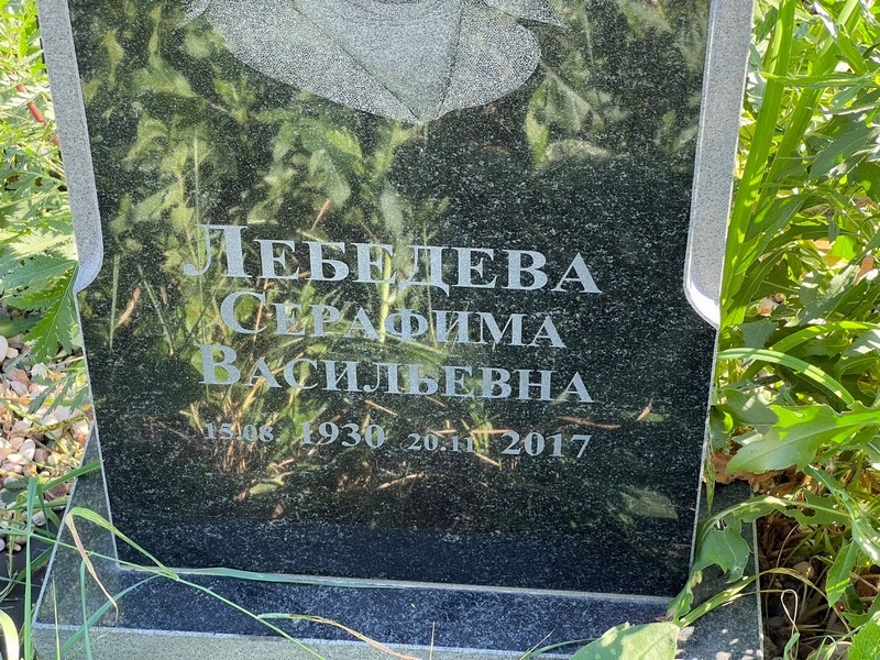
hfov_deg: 25.3
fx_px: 1957
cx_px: 440
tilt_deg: -39.2
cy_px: 330
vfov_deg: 19.1
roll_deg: +2.8
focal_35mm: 77
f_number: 2.8
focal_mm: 9
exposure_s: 1/99
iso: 80
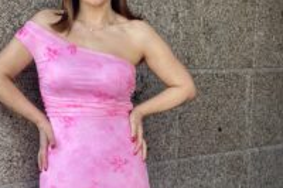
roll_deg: -1.4
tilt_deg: -8.2
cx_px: 89
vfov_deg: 13.5
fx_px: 785
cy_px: 167
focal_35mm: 100
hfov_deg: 20.3
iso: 80
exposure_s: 1/364
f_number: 1.78
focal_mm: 6.86
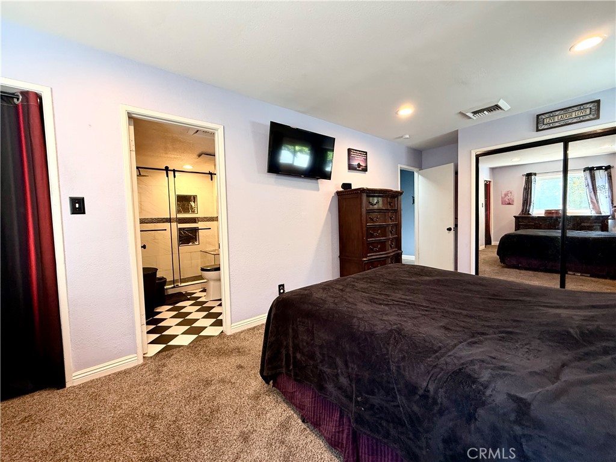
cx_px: 308
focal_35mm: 14
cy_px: 231
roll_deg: +0.8
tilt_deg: -2.7
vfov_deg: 85.7
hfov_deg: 102.1
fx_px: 249
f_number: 2.2
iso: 250
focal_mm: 2.22
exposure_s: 1/60
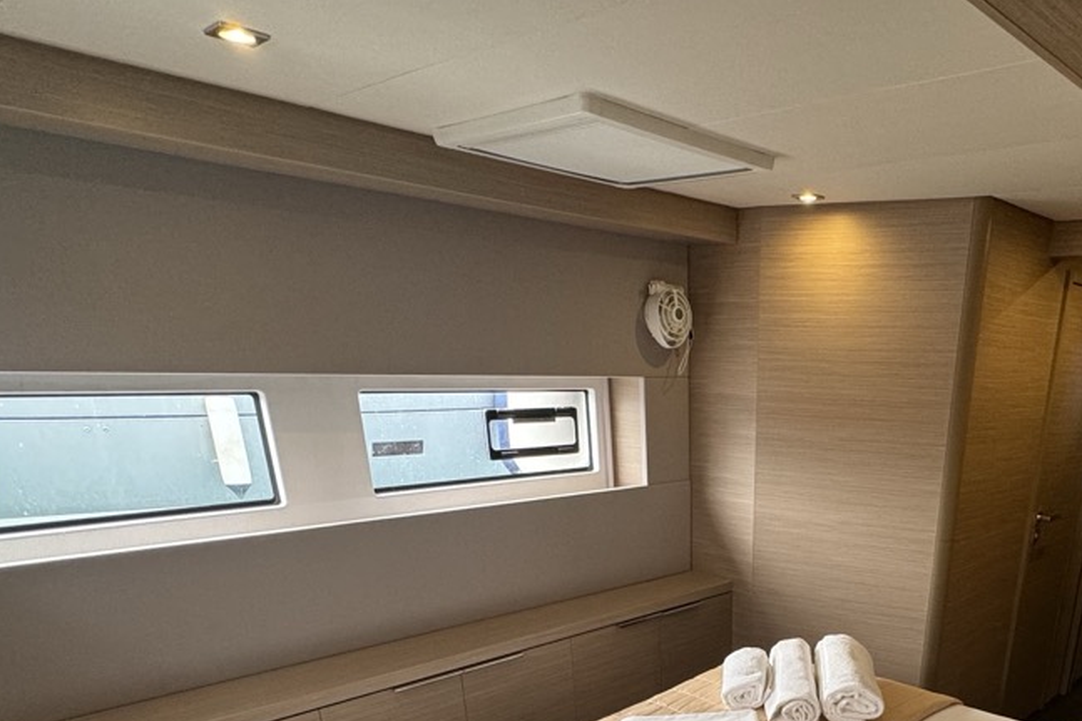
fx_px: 811
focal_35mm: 27
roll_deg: -1.2
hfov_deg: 64.4
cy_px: 709
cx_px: 774
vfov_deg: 42.0
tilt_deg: -22.4
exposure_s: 1/99
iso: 160
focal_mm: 2.22
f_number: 2.2
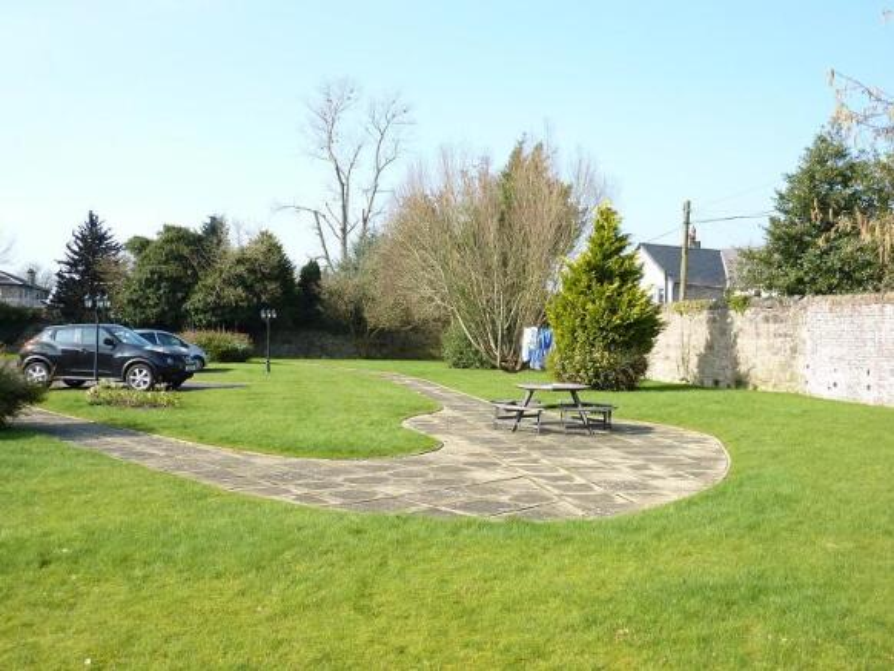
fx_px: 827
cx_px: 447
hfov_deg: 56.8
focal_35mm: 32
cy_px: 336
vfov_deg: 44.2
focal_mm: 5.3
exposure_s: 1/250
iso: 80
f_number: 4
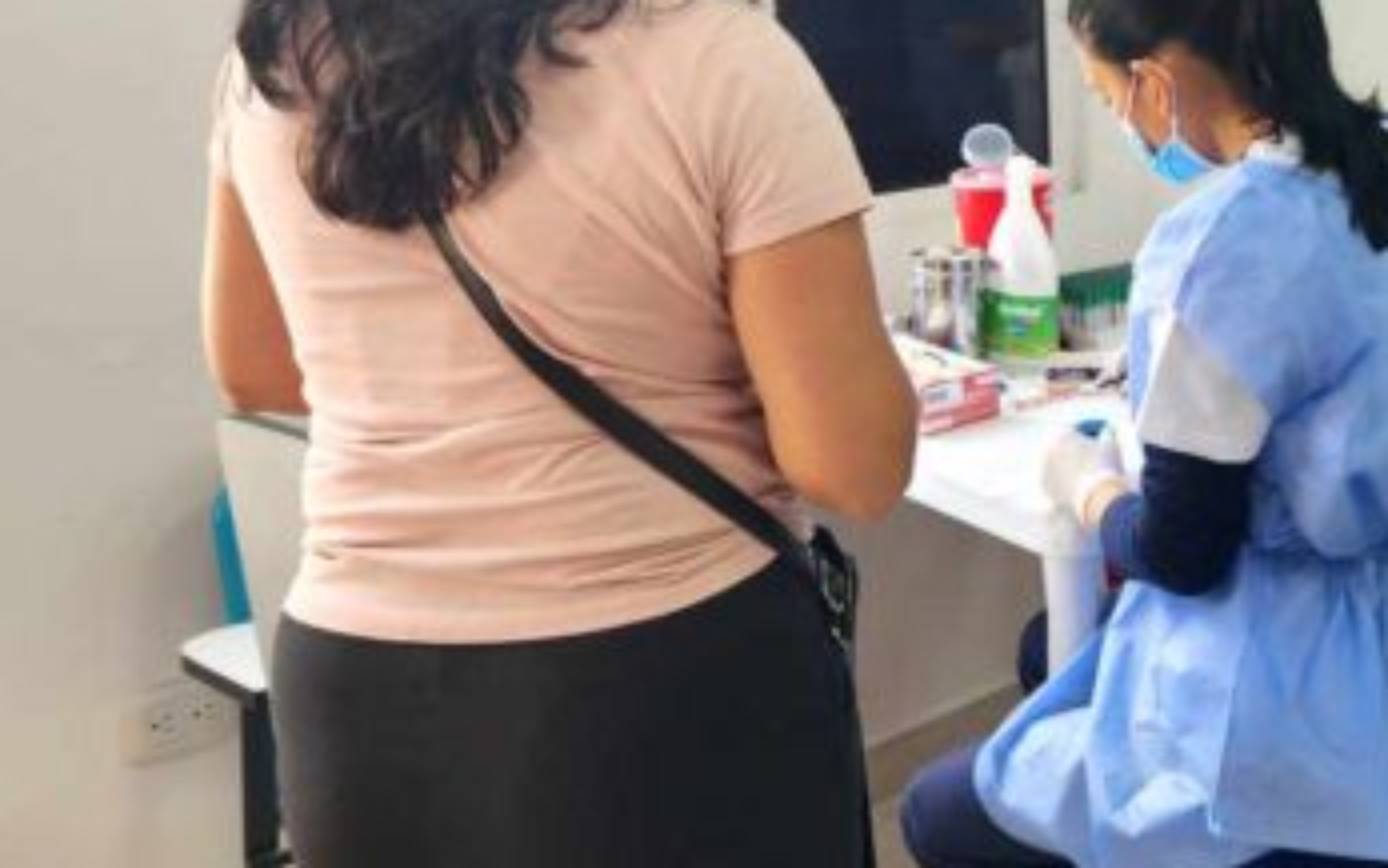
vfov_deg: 28.2
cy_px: 208
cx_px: 1272
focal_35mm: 45
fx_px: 1703
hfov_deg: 40.7
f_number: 1.8
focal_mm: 5.4
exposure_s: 1/180
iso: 64
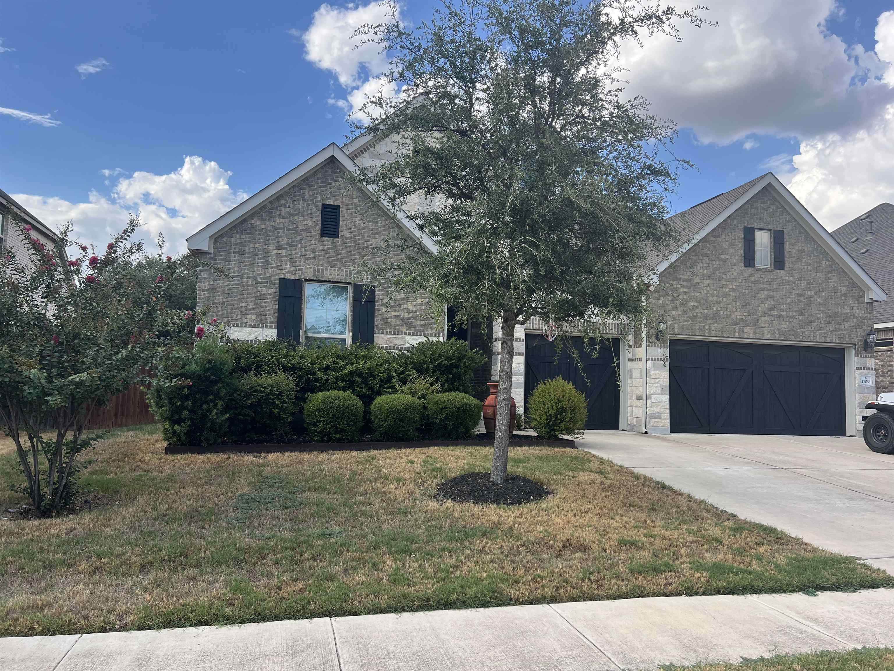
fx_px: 671
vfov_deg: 53.1
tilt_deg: +4.6
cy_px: 336
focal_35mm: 26
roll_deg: -1.0
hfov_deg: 67.3
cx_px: 447
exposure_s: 1/1575
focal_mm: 5.7
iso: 50
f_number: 1.5
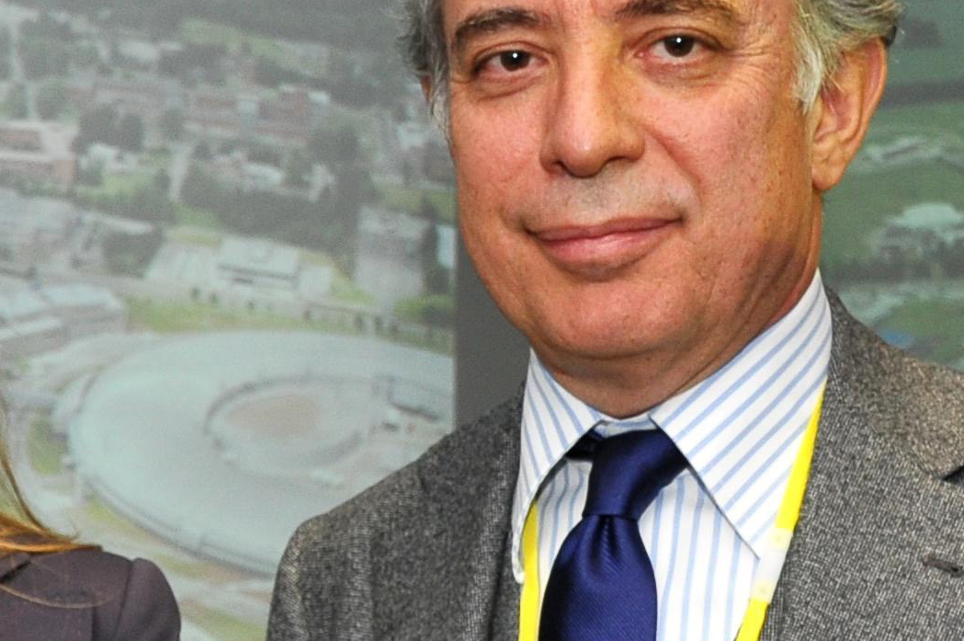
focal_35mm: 141
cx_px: -244
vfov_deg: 9.6
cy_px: 646
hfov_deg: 14.1
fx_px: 3773
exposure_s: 1/50
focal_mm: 23
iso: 400
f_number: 5.6
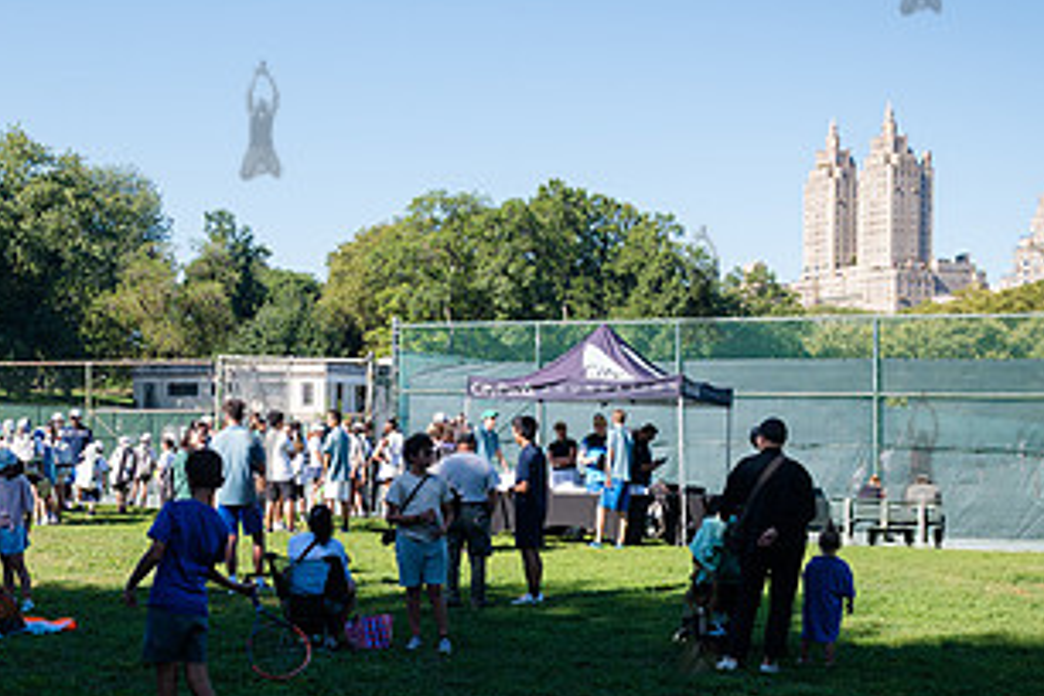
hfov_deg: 38.0
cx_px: 401
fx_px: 1508
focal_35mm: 52
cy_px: 462
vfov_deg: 25.9
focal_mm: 24
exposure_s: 1/640
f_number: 4
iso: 200
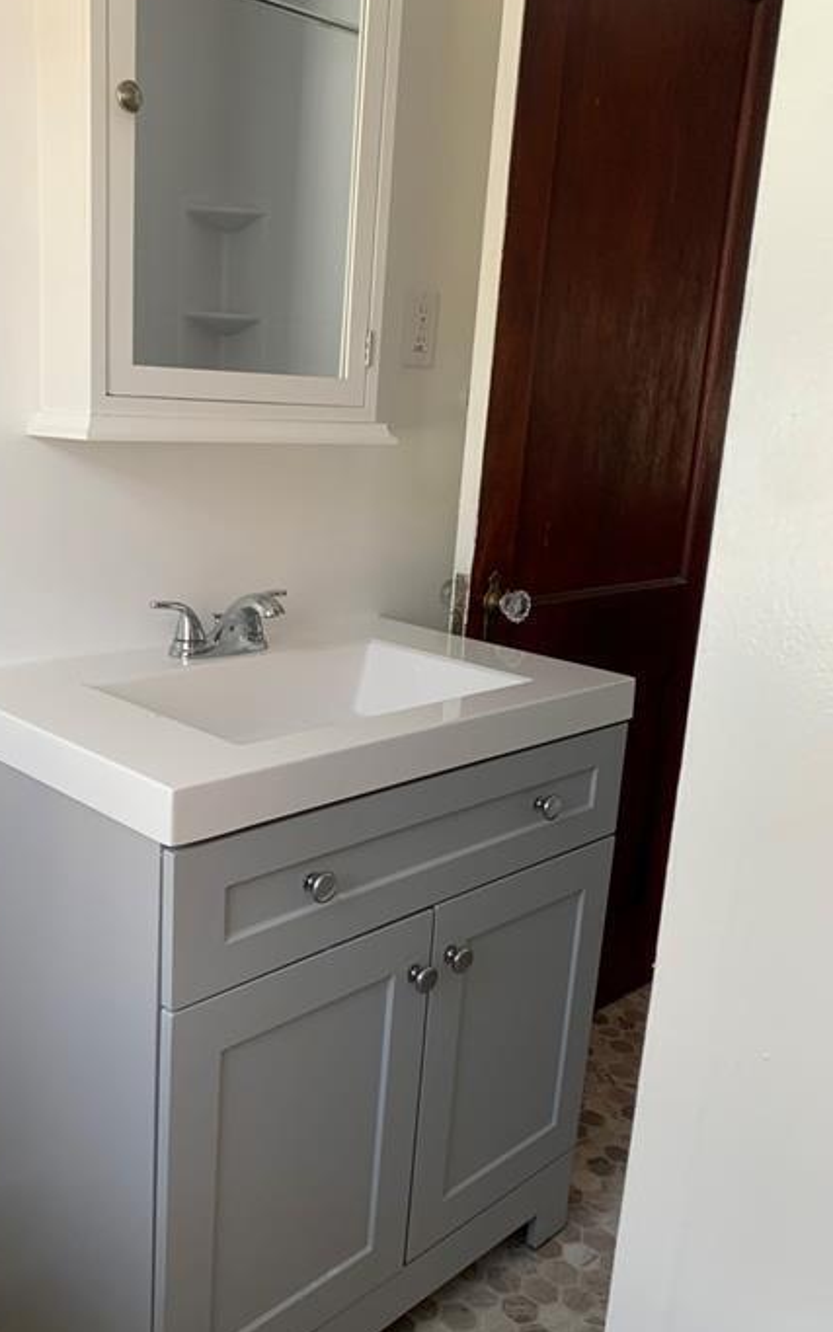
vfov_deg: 61.2
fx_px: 1126
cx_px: 318
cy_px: 718
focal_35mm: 31
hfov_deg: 40.4
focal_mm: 4.25
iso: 80
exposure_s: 1/121
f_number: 1.8
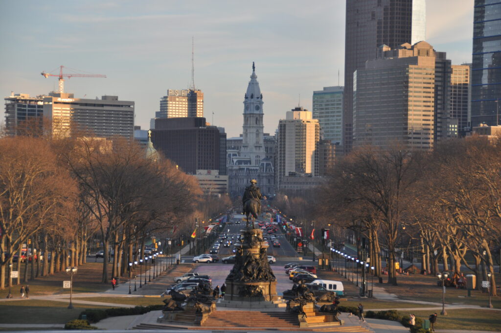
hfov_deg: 18.2
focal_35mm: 112
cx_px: 250
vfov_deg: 12.1
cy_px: 166
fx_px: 1564
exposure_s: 1/500
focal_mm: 75
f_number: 5
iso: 320
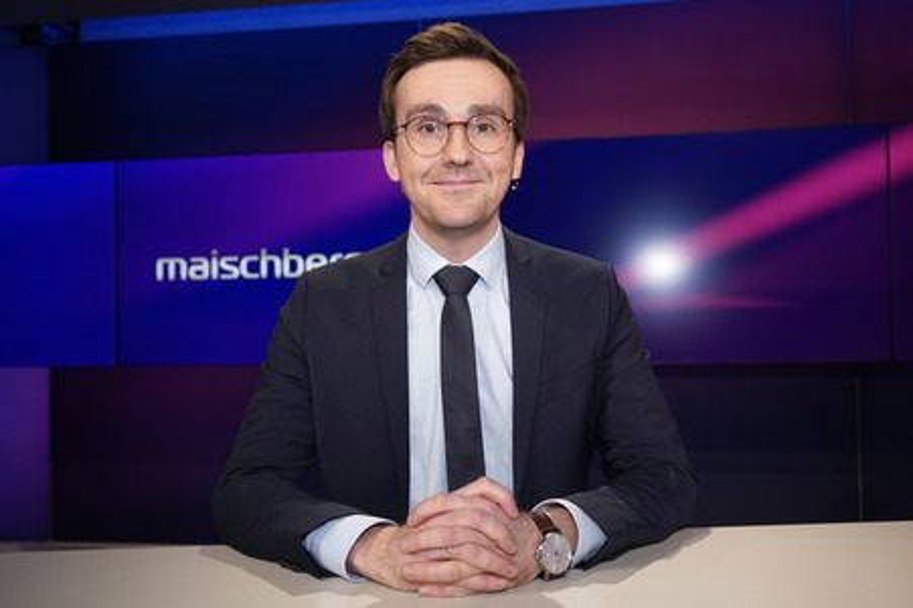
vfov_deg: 41.1
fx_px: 811
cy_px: 304
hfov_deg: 58.8
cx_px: 456
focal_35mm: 32
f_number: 5
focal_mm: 32
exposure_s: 1/125
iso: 2000
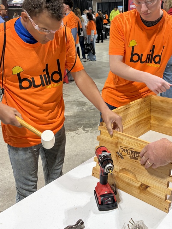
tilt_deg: -14.7
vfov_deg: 45.3
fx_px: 272
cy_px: 82
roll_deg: +0.9
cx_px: 108
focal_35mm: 41
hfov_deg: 34.9
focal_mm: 5.96
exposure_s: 1/60
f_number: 1.6
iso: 160
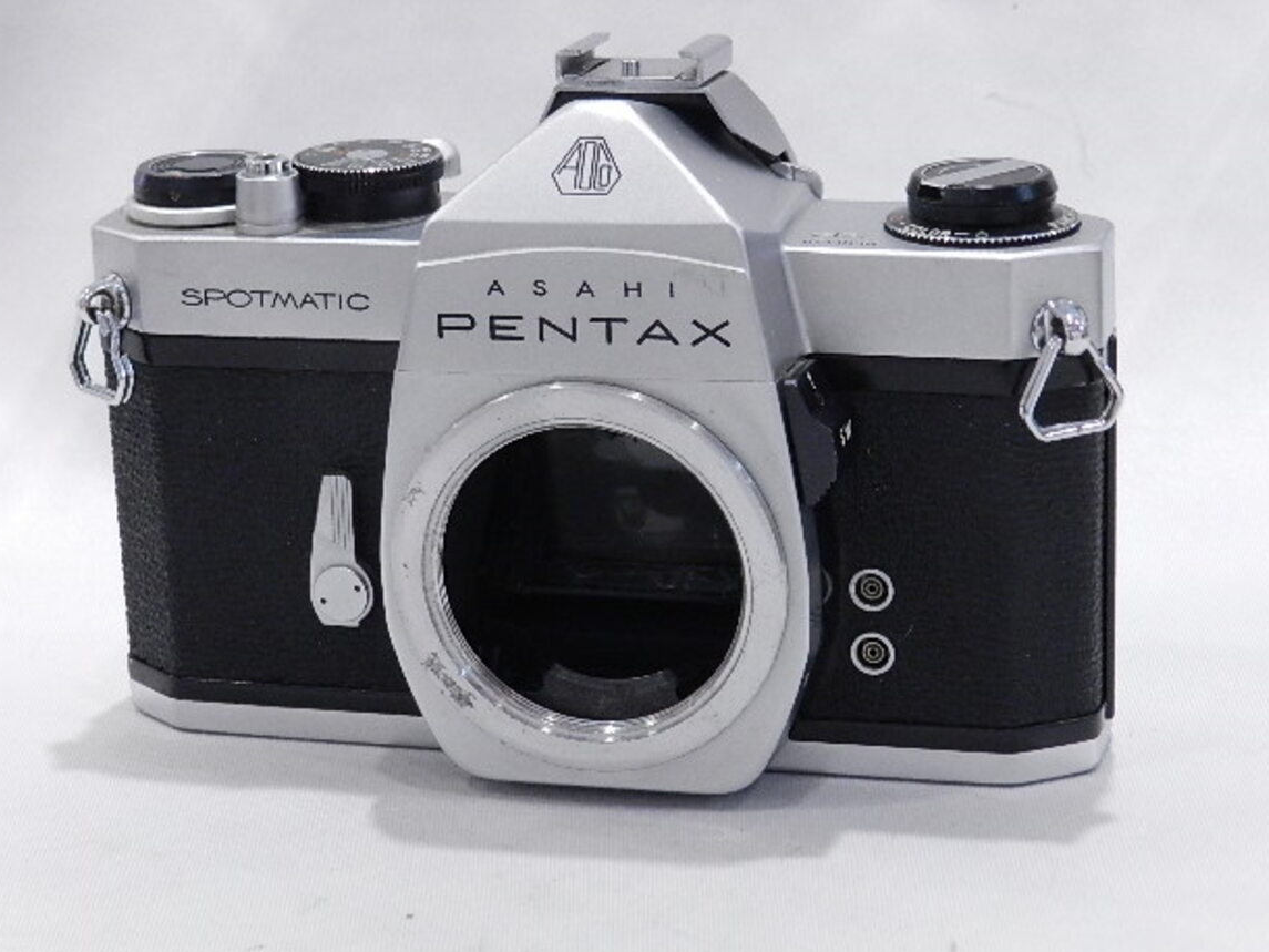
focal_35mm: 88
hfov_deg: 22.3
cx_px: 614
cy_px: 463
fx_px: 3226
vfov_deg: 16.8
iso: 800
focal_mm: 14.9
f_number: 4.4
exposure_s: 1/60
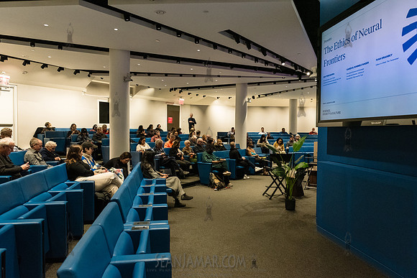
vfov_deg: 52.8
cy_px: 139
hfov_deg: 73.3
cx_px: 208
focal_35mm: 24
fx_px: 280
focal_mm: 24
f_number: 5
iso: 6400
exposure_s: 1/250
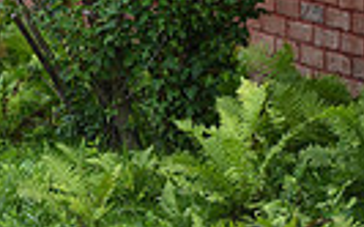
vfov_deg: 2.4
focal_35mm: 556
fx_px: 5513
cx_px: -416
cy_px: -202
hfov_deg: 3.7
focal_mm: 125
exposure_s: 1/800
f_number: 5
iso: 280
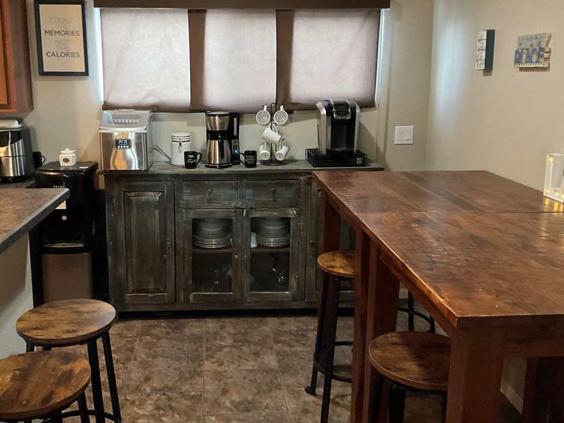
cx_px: 236
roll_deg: -0.3
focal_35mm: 36
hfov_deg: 51.1
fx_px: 587
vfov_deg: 39.6
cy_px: 183
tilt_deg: -12.2
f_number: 1.8
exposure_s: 1/30
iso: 400
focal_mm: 3
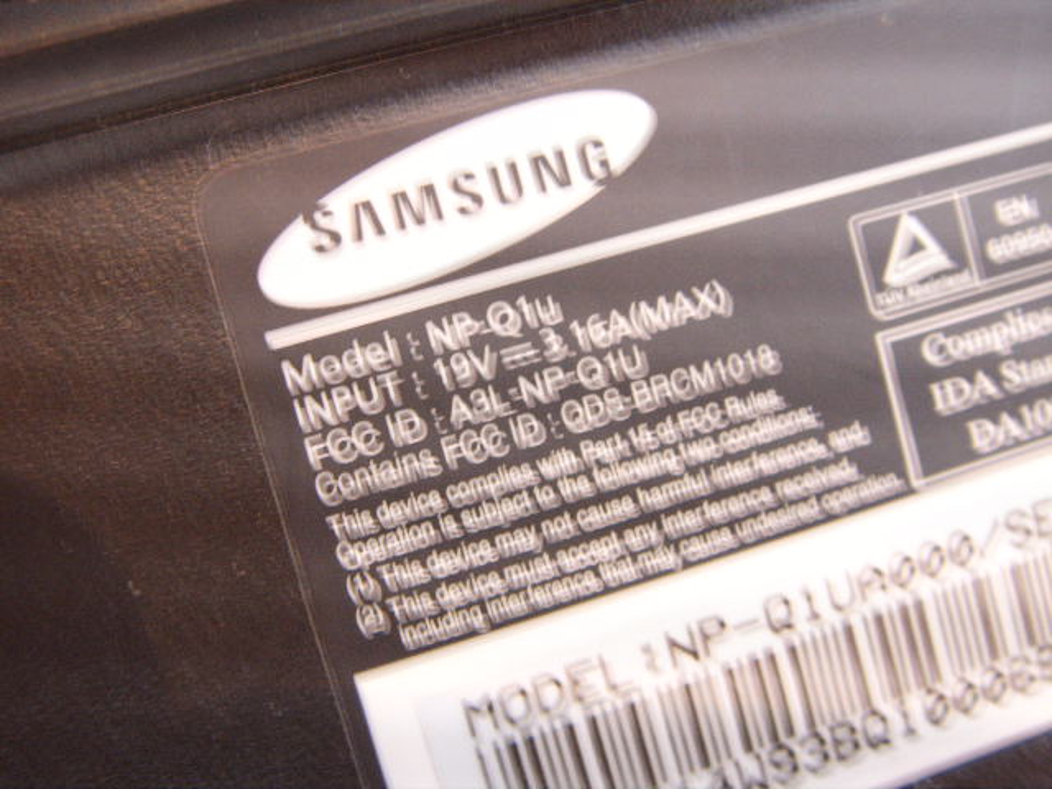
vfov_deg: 36.8
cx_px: 526
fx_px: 1185
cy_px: 394
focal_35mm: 39
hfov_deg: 47.9
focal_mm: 6.6
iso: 152
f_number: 3.5
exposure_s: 1/4
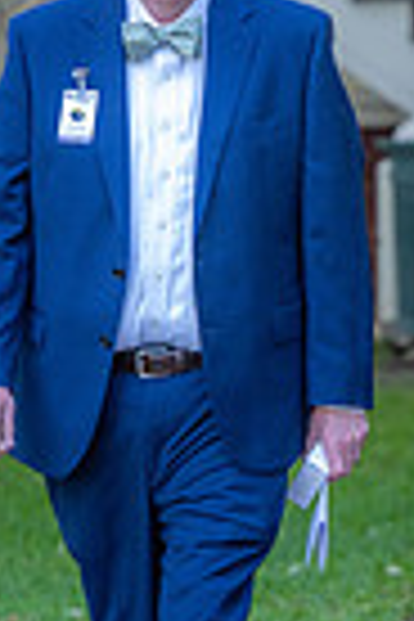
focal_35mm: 505
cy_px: 346
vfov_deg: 4.1
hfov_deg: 2.7
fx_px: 8711
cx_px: 86
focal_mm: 155
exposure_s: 1/160
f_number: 5.6
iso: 720
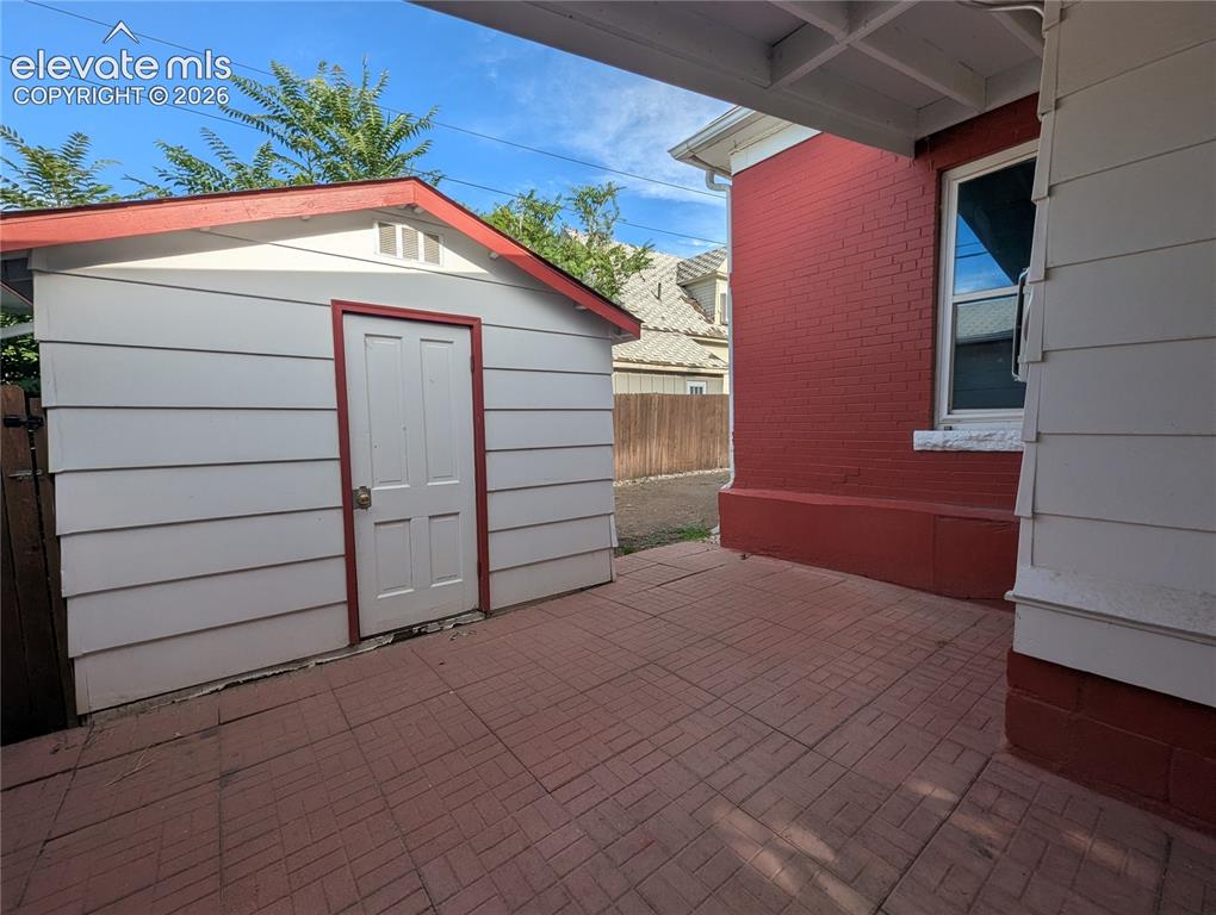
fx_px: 457
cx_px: 608
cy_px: 458
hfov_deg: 106.1
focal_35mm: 13
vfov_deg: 90.1
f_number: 2.2
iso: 48
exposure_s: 1/812
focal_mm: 1.95
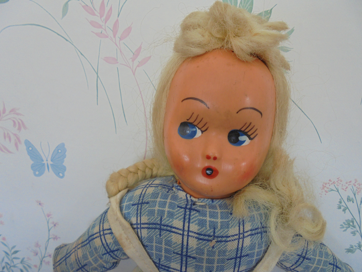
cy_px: 136
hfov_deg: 67.3
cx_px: 181
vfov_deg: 53.1
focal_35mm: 26
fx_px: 272
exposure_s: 1/80
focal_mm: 4.6
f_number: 3.5
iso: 200
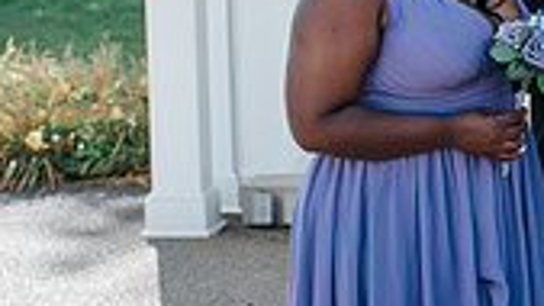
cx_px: 898
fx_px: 2135
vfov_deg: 8.2
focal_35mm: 148
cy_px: 61
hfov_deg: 13.4
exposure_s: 1/640
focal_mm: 35
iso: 100
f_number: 2.8
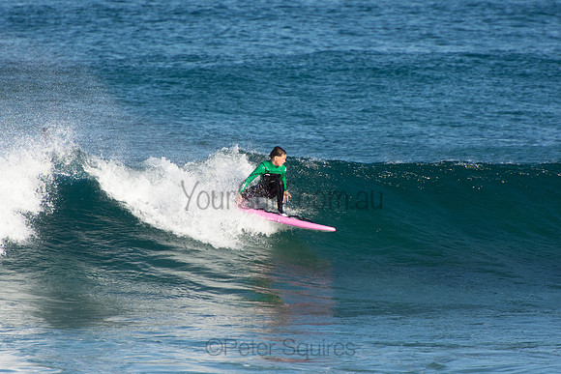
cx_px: 280
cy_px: 187
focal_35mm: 600
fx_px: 9352
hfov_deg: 3.4
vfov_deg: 2.3
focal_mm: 400
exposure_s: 1/1600
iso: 400
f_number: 5.6
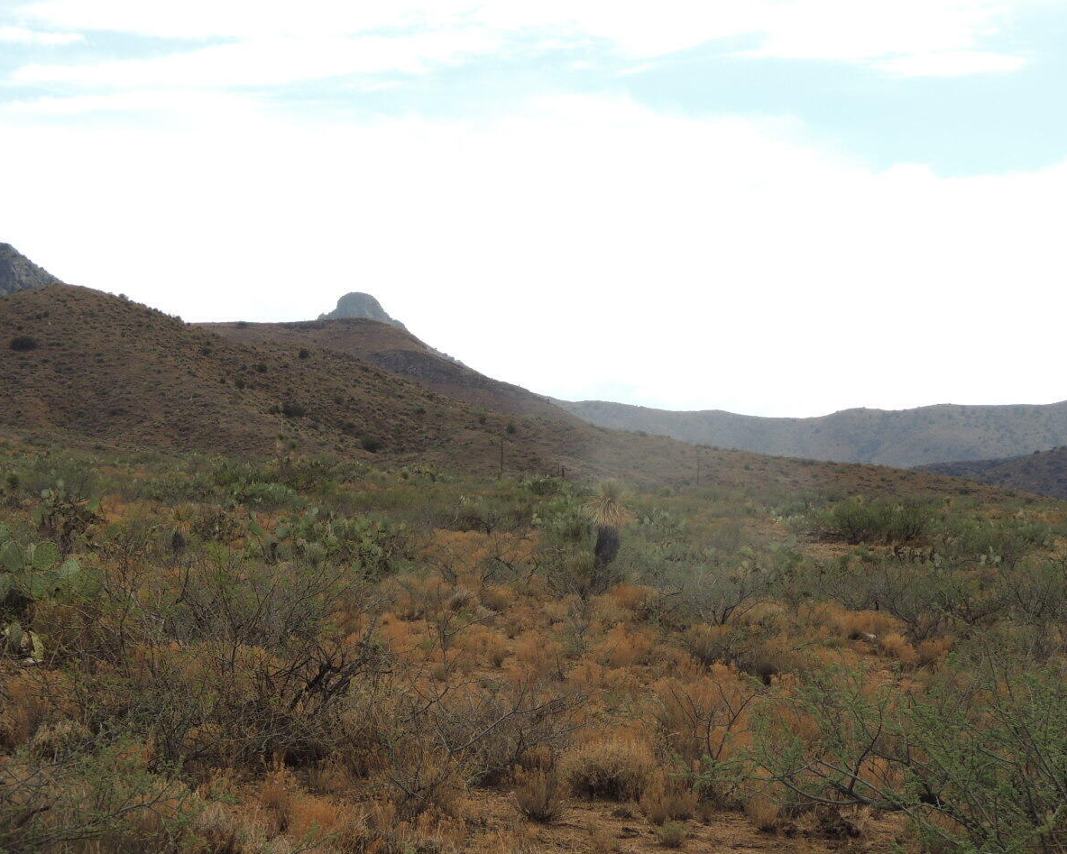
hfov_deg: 14.6
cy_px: 519
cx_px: 409
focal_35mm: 132
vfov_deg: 11.7
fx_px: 4169
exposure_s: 1/500
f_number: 4.1
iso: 100
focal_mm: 17.8
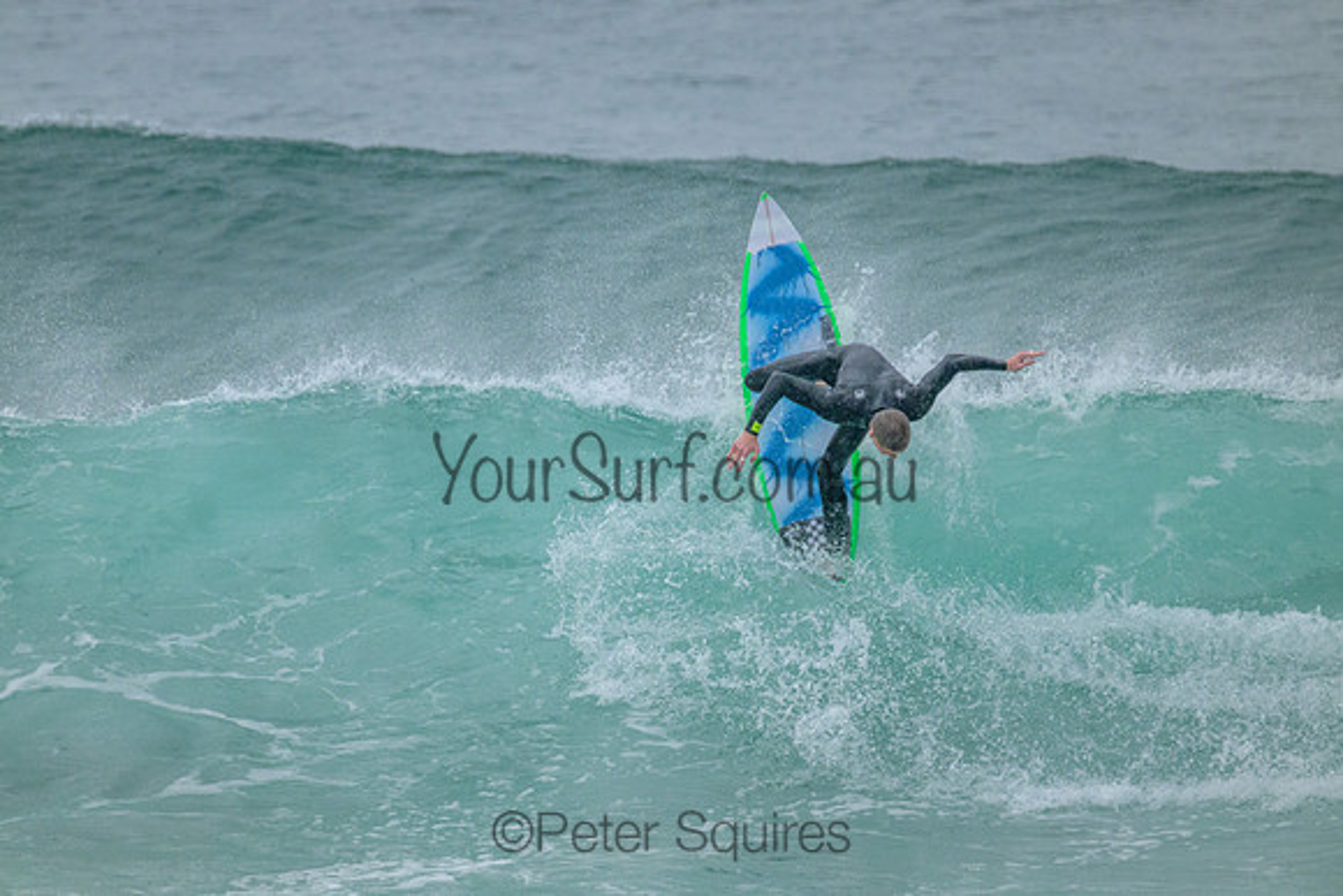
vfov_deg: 1.7
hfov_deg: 2.6
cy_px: 448
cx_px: 672
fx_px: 29850
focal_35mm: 800
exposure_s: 1/1600
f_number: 11
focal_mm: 800
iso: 4000
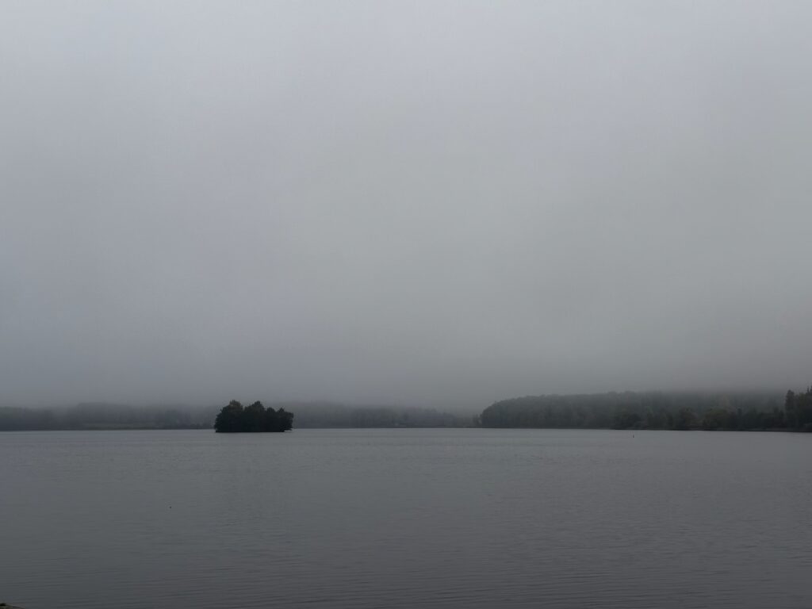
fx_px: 1126
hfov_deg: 39.7
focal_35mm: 48
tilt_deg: +7.0
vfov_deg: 30.3
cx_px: 406
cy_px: 304
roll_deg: +1.0
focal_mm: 6.86
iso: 64
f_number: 1.78
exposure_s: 1/1453
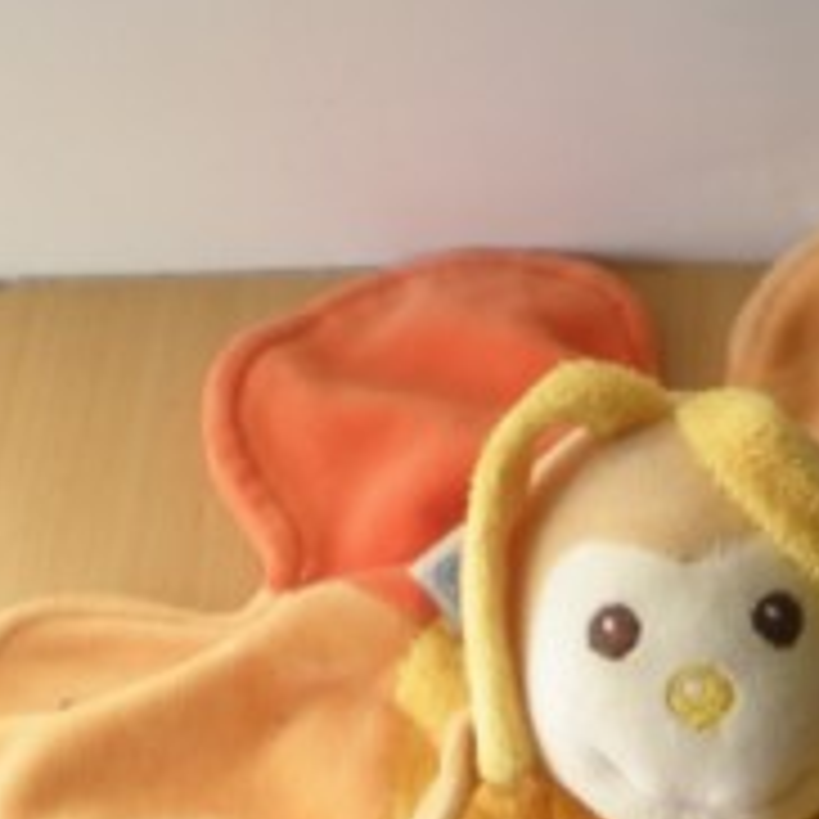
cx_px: 788
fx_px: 2570
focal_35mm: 96
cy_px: 729
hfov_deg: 17.7
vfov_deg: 17.8
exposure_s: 1/111
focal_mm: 6.3
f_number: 3.1
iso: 64
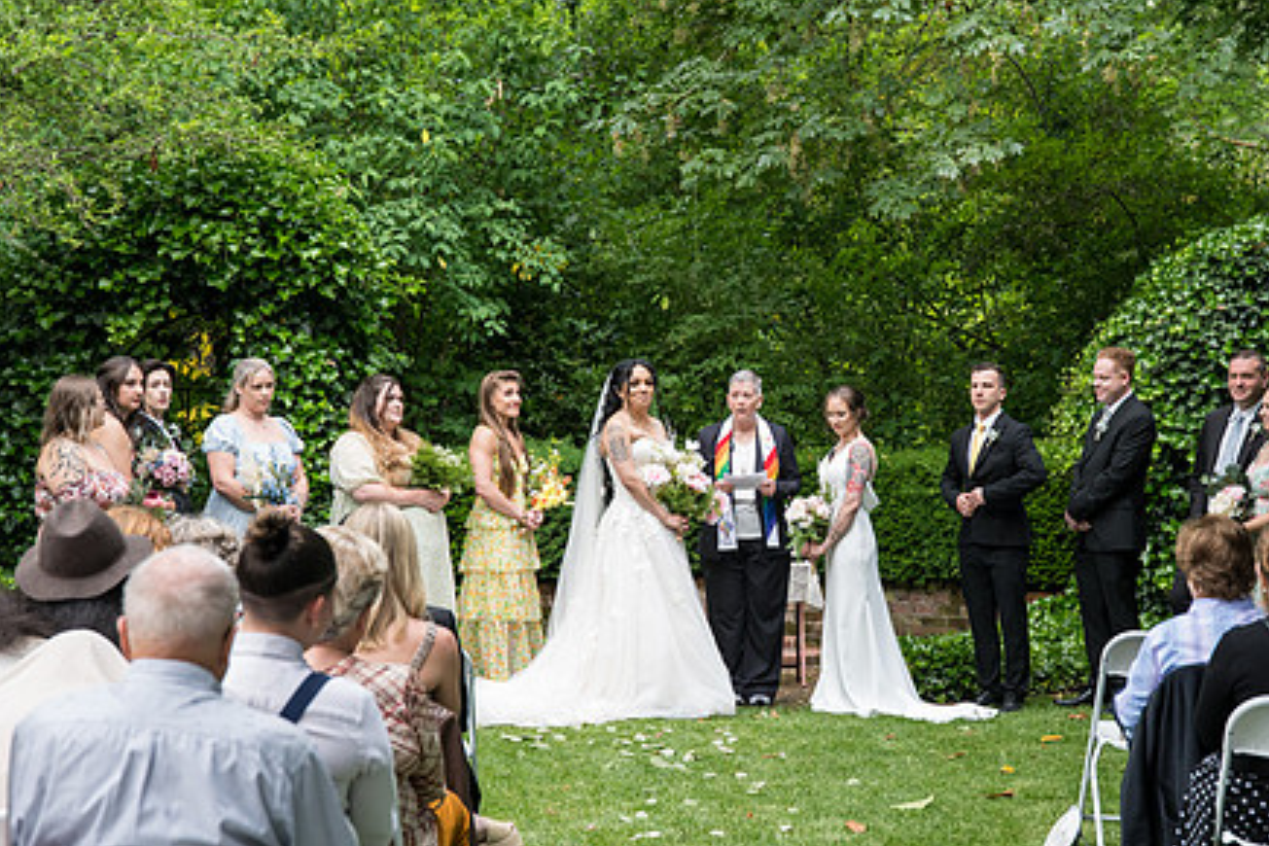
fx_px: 2820
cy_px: 477
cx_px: 767
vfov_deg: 17.1
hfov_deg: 25.3
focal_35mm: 80
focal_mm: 60
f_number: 4
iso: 1000
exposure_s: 1/400
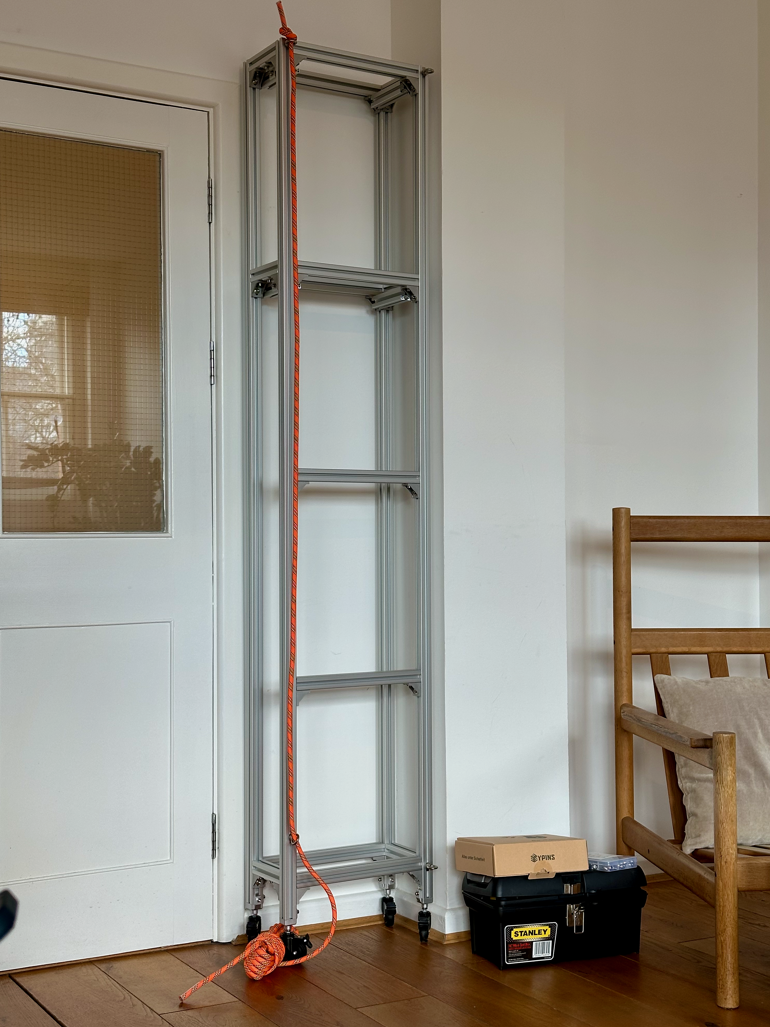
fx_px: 1453
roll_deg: -0.2
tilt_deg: +1.8
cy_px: 522
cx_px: 380
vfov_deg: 38.9
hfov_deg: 29.7
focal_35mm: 49
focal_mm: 6.86
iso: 40
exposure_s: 1/112
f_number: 1.78
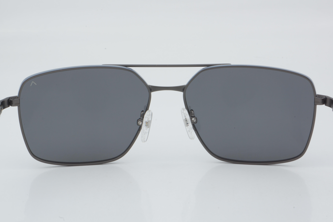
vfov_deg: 16.6
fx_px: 763
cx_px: 166
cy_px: 111
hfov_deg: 24.6
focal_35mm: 82
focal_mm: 55
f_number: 32
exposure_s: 1/3
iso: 100
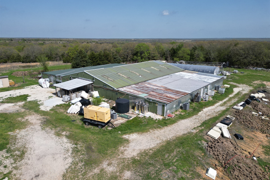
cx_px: 135
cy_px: 94
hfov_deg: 71.5
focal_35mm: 25
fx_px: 187
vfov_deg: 51.3
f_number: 1.7
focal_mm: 6.72
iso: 110
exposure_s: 1/4000
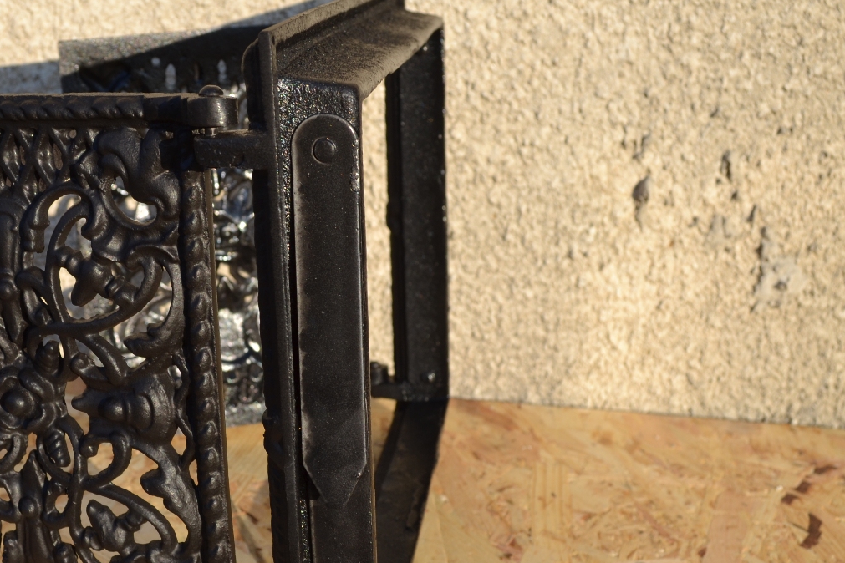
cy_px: 360
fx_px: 1338
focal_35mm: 57
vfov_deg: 23.7
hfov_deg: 34.7
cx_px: 283
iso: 100
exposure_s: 1/200
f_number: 7.1
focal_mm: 24
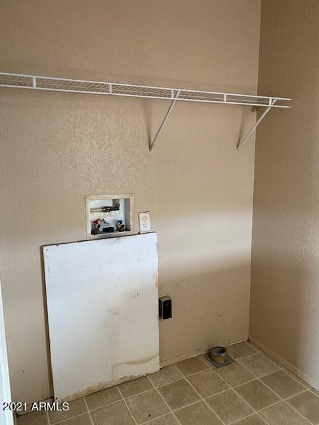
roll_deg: +0.1
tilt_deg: -9.5
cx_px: 160
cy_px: 212
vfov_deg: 67.3
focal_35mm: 26
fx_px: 319
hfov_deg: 53.1
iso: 200
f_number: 1.8
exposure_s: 1/60
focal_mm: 4.25
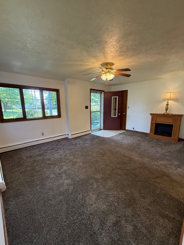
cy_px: 128
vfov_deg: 98.1
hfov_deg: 81.7
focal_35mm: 15
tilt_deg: -12.0
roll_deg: +0.2
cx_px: 89
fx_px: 106
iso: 250
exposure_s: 1/120
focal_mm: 2.22
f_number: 2.2
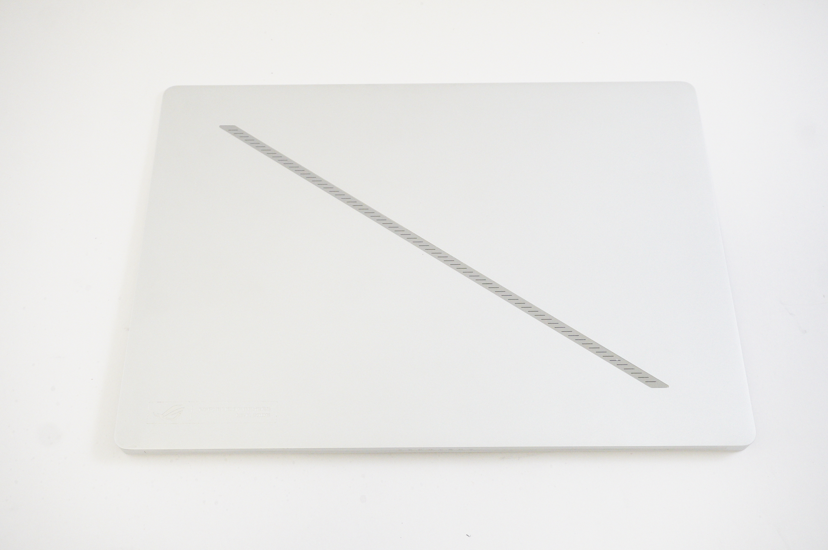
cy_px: 275
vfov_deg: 35.4
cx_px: 414
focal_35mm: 38
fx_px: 862
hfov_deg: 51.3
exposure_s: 1/200
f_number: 5.6
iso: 5000
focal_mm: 25
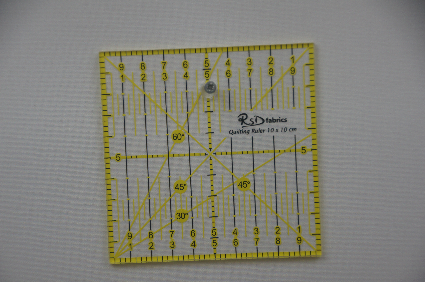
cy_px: 141
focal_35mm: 135
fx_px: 1592
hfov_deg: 15.2
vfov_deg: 10.1
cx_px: 212
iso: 250
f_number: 5.6
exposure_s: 1/160
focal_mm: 90
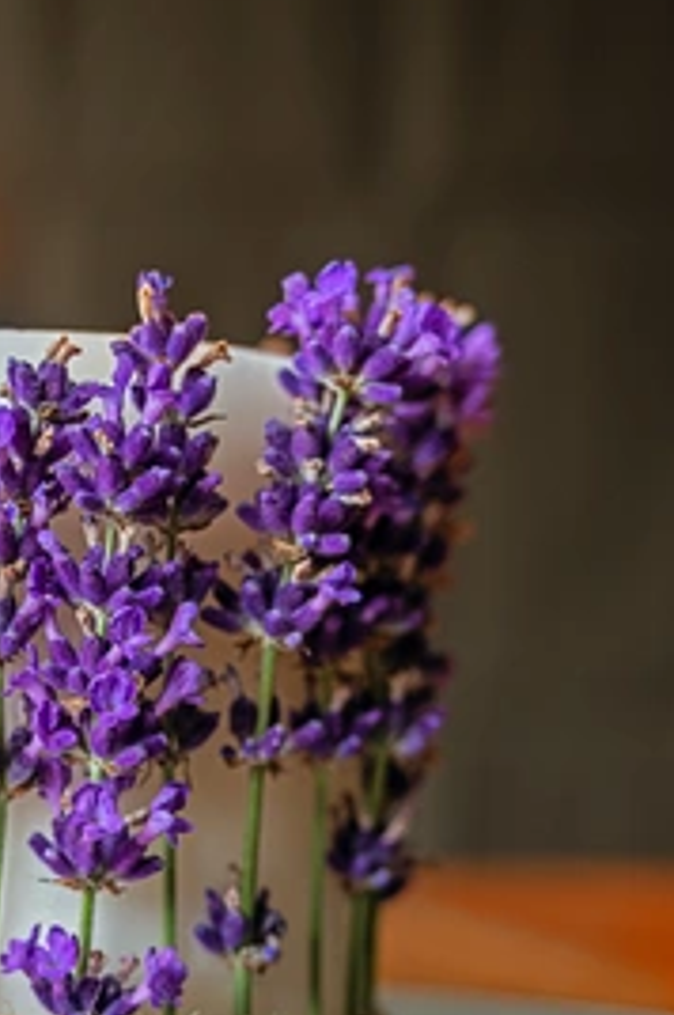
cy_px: 742
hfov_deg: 17.9
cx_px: -15
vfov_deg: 27.1
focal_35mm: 74
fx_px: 2083
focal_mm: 22
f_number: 2.8
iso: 100
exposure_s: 1/105
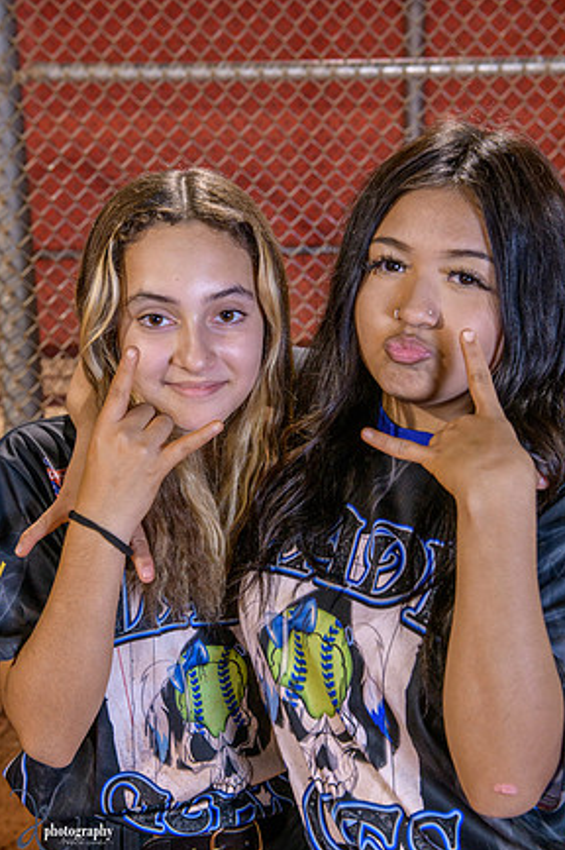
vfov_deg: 38.2
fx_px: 1226
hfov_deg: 26.0
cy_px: 440
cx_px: 286
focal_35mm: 52
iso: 2000
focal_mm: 50
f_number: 5
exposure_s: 1/80
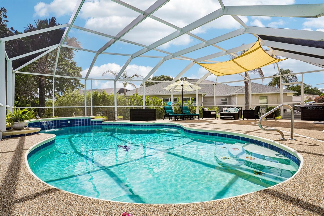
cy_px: 108
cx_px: 162
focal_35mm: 17
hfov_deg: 93.3
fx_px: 153
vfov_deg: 70.4
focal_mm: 17
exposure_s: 1/30
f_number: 20
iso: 100
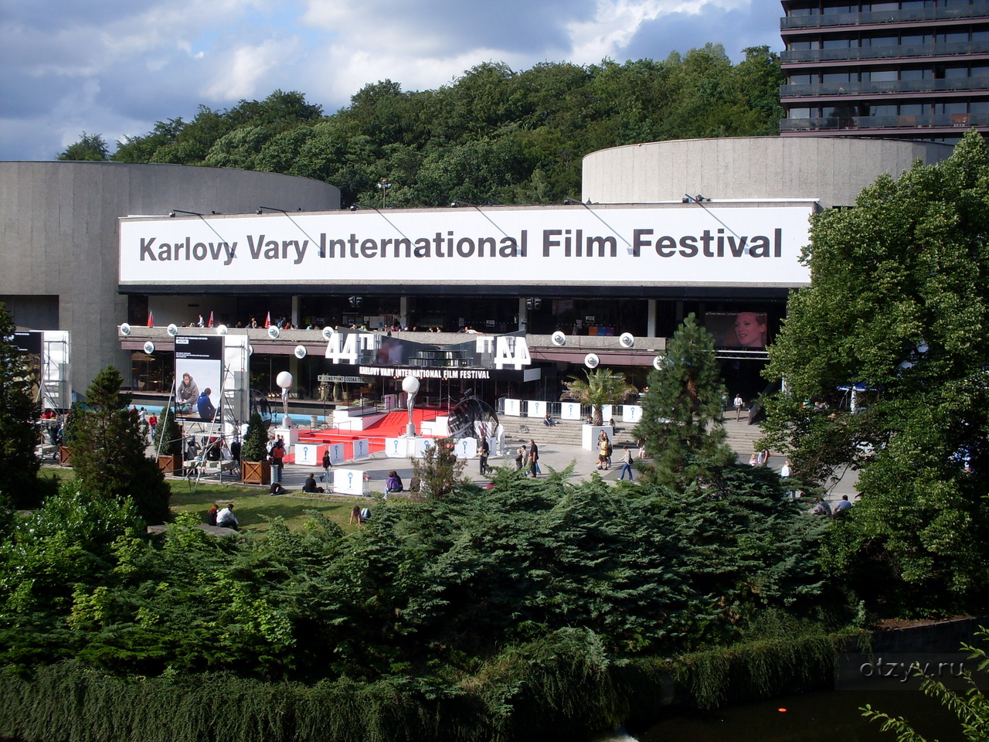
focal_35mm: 38
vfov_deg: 37.7
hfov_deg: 49.0
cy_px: 371
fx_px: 1086
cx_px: 494
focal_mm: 6.3
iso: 80
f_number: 8.4
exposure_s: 1/180
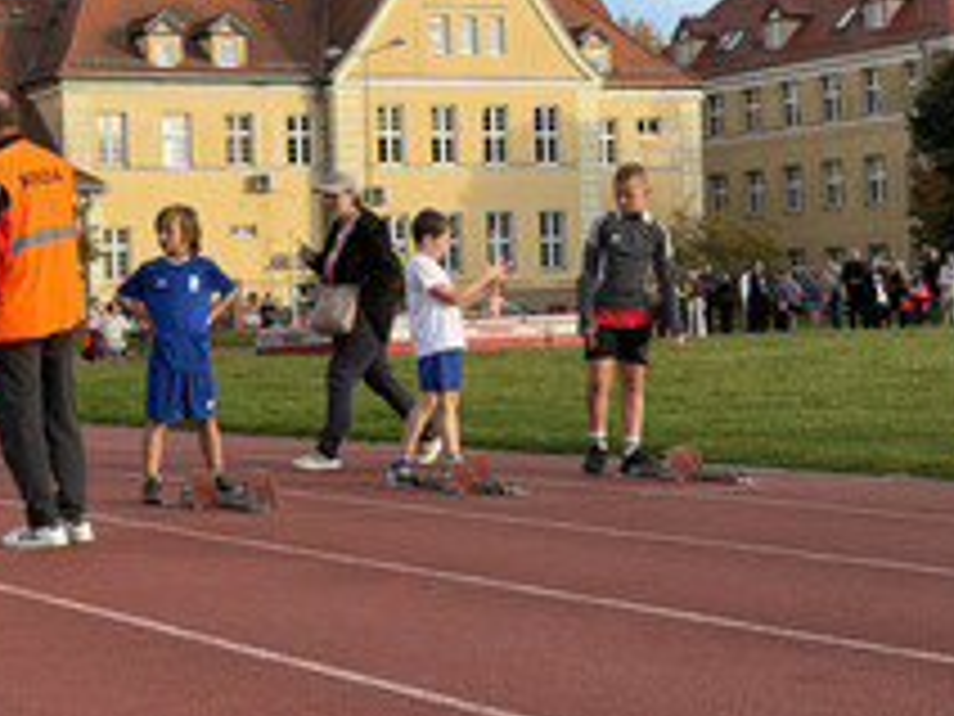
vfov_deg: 17.1
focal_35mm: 86
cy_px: 275
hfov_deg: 22.5
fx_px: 2370
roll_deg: +2.5
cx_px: 209
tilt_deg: +1.3
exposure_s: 1/1575
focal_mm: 6.76
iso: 64
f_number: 1.78
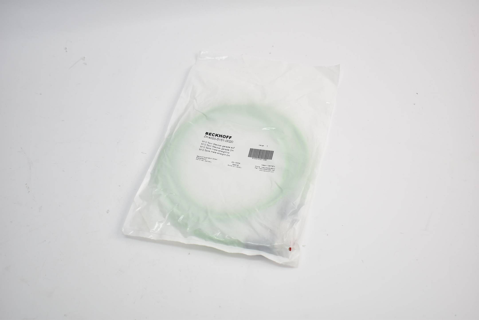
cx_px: 240
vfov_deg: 32.0
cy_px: 160
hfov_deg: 46.4
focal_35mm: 42
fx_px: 559
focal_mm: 28
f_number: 4.2
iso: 100
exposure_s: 1/50
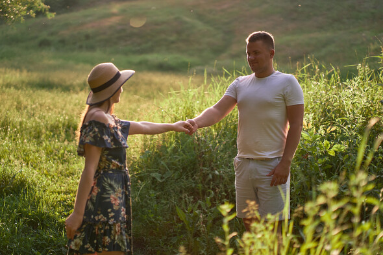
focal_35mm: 85
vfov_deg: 16.1
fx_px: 904
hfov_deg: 23.9
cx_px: 192
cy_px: 128
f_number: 1.8
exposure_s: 1/6400
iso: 400
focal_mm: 85
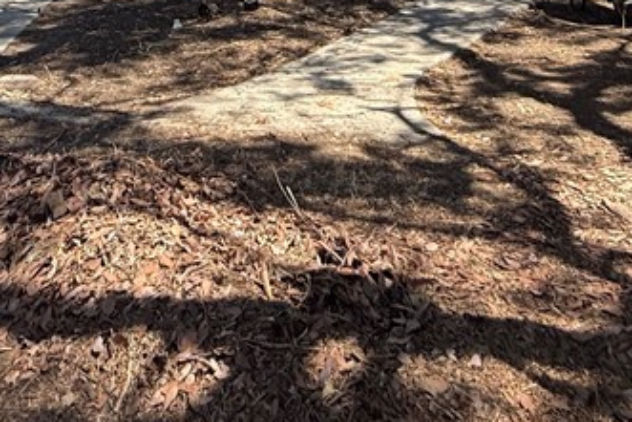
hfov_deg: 42.6
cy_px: -304
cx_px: 181
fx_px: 790
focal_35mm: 45
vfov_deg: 21.5
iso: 50
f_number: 2.2
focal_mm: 2.22
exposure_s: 1/841
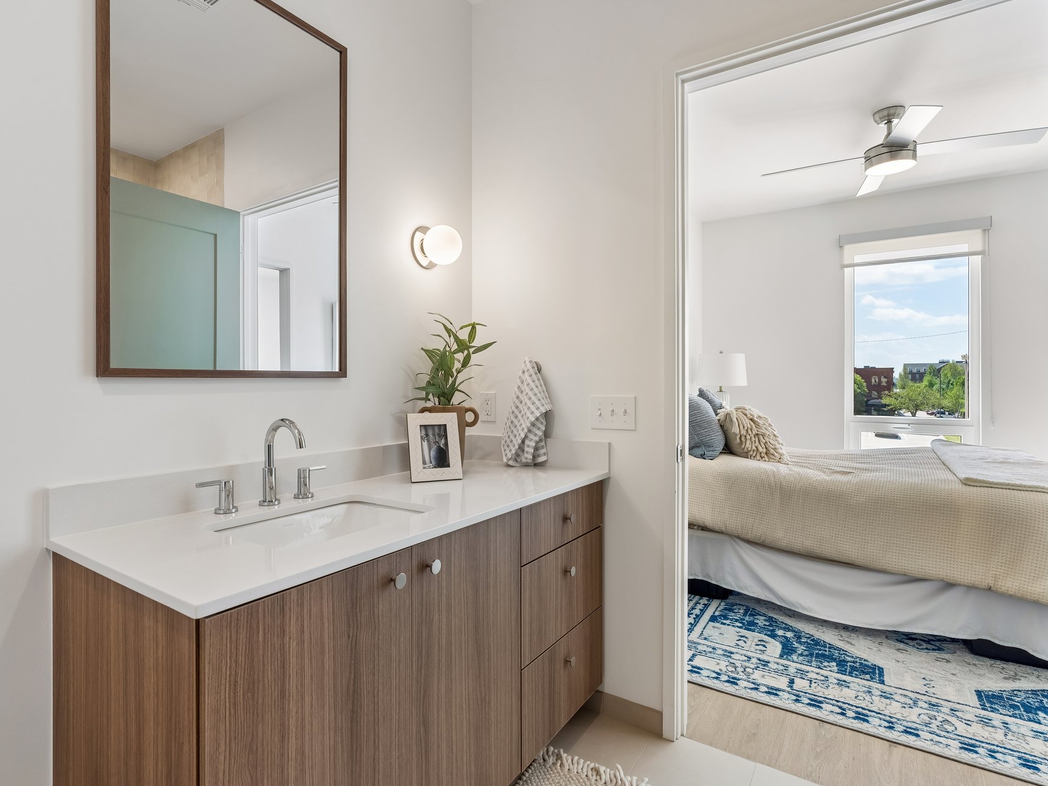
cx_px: 494
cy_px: 384
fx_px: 545
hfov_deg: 87.7
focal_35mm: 18
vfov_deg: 71.6
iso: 200
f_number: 8
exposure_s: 1/100
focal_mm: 16
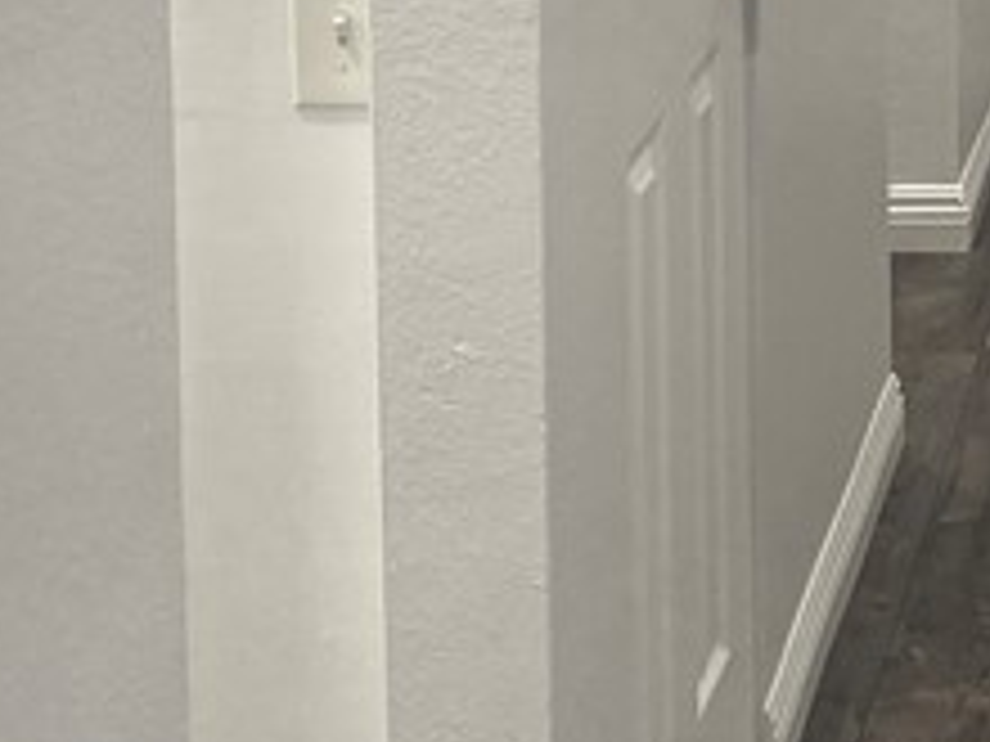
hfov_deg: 15.5
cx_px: 1296
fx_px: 3461
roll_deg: +0.3
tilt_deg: -6.4
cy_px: -486
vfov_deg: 11.6
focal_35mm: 121
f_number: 1.6
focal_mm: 4.2
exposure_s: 1/120
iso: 80
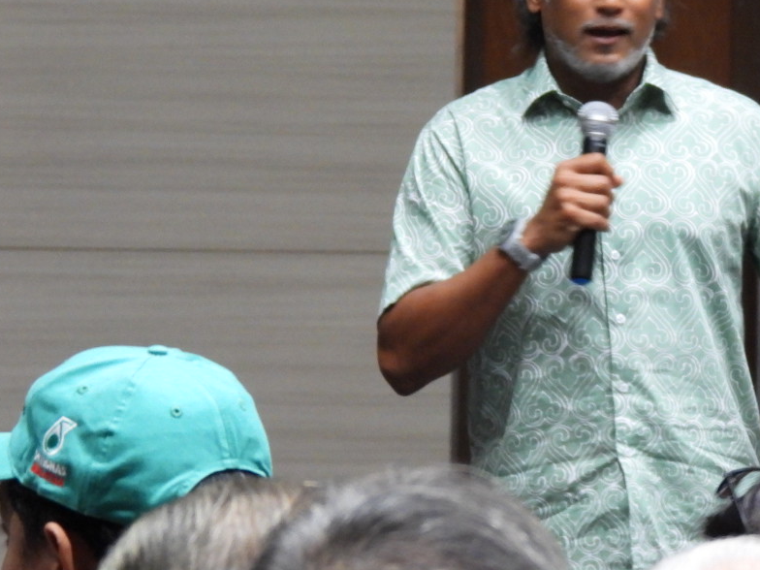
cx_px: 614
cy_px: 187
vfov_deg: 2.7
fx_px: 12097
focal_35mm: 551
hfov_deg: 3.6
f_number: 5
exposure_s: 1/20
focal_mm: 53.5
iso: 800
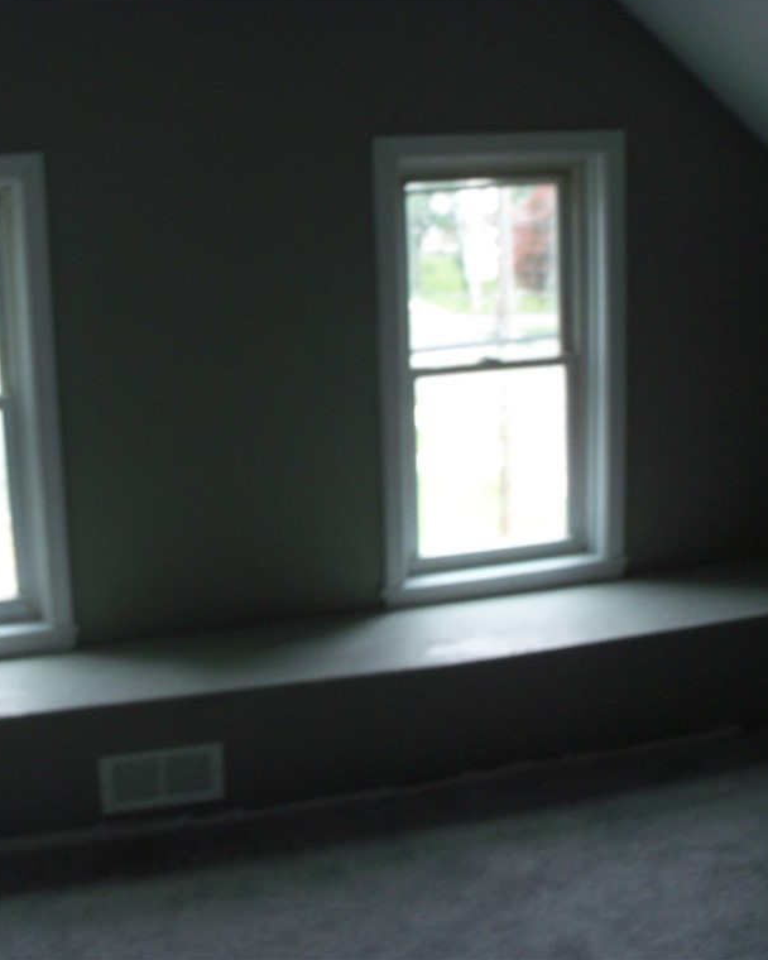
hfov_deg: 32.5
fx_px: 1307
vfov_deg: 40.3
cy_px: 476
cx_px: 254
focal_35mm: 46
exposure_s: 1/30
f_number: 3
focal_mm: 6.3
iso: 80
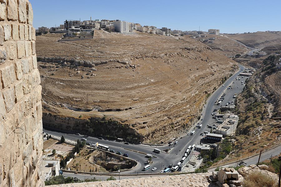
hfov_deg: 58.7
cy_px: 94
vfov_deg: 41.1
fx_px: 250
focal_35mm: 32
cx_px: 140
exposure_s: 1/400
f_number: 10
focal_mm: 32
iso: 200
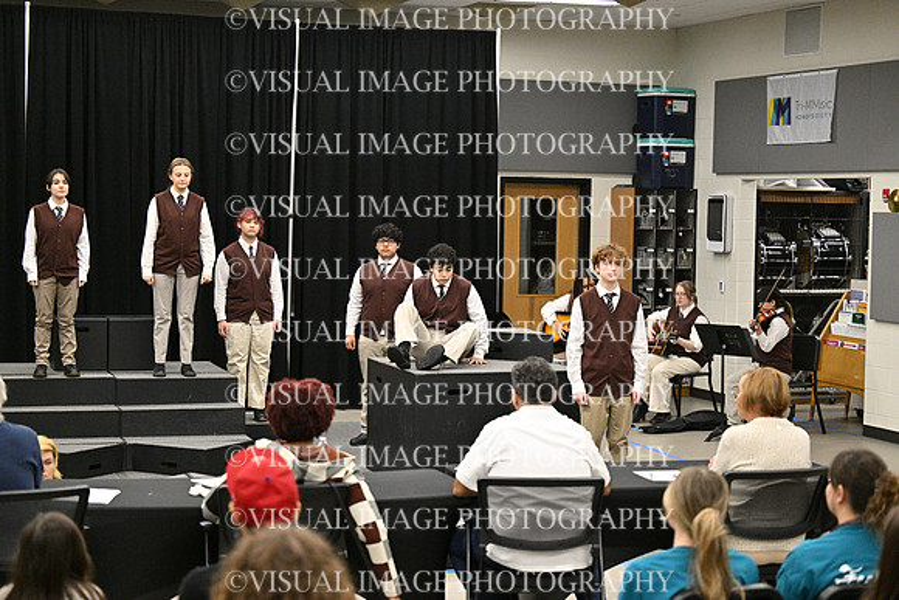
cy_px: 300
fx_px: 1748
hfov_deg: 28.8
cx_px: 450
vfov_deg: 19.5
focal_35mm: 70
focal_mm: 70
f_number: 2.8
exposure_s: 1/800
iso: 6400
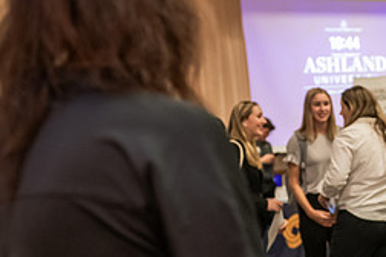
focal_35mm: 115
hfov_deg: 17.4
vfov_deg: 11.9
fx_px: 1233
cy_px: 160
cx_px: 371
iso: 2500
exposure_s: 1/200
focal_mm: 50
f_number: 3.2
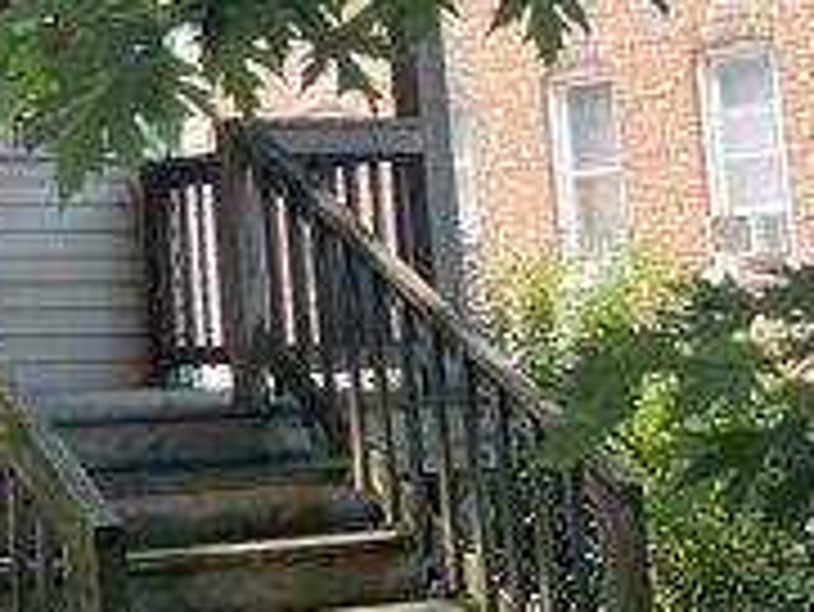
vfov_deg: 15.8
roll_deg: -0.4
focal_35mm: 92
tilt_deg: +8.5
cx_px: -355
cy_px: -4
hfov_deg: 19.1
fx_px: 2165
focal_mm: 5.1
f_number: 1.6
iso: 50
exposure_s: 1/397
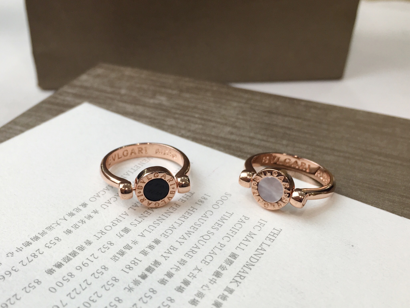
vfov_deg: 48.2
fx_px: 343
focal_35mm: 29
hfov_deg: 61.7
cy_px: 154
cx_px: 205
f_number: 2.2
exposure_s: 1/100
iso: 40
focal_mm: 4.15
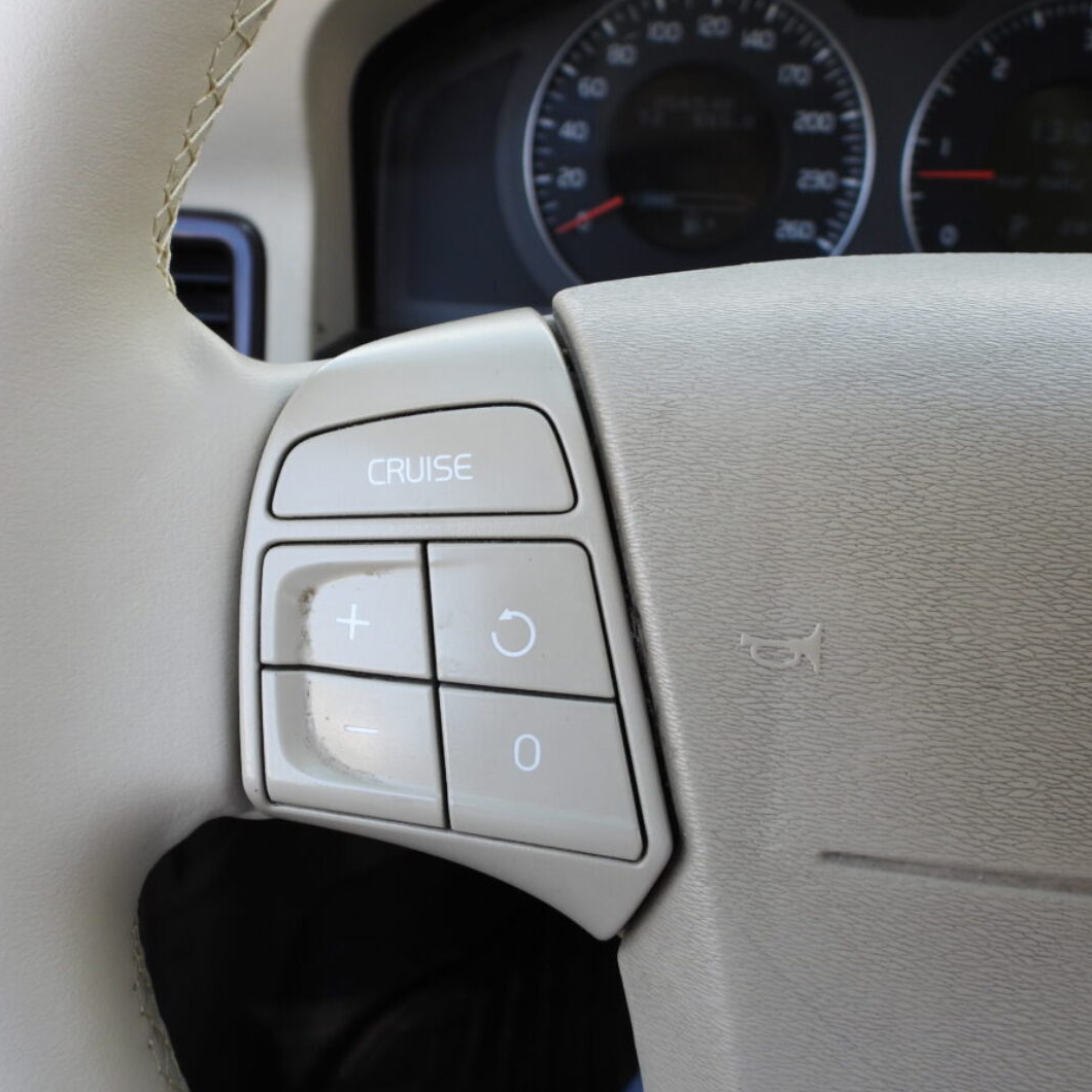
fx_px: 1356
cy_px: 546
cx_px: 492
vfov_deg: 43.9
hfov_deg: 43.8
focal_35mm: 38
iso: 100
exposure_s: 1/160
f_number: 3.2
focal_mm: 5.8
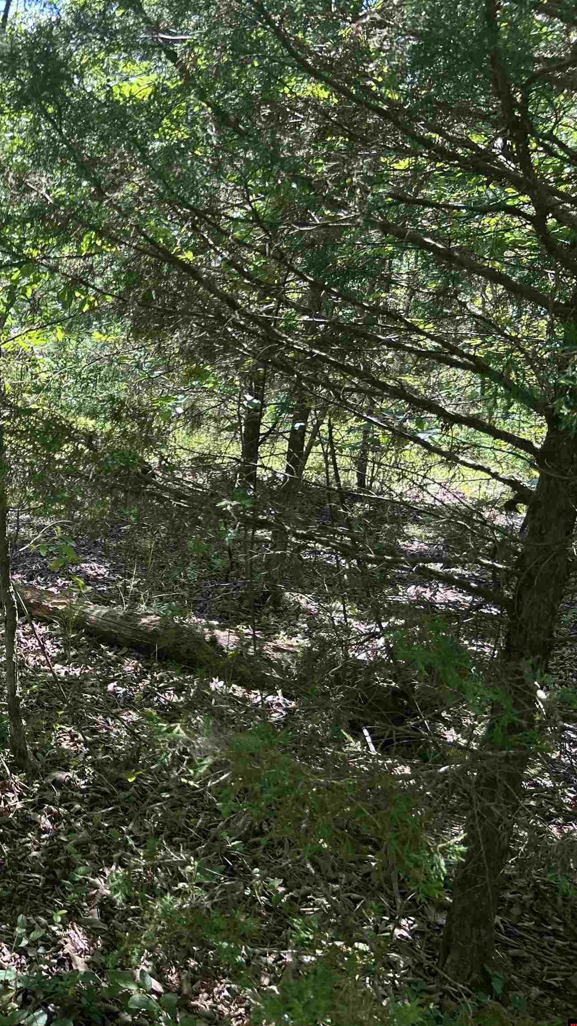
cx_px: -90
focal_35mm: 38
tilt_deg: -11.9
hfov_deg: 27.9
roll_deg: -2.1
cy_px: 516
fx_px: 1034
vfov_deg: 52.8
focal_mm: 5.7
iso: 50
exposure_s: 1/371
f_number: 1.5
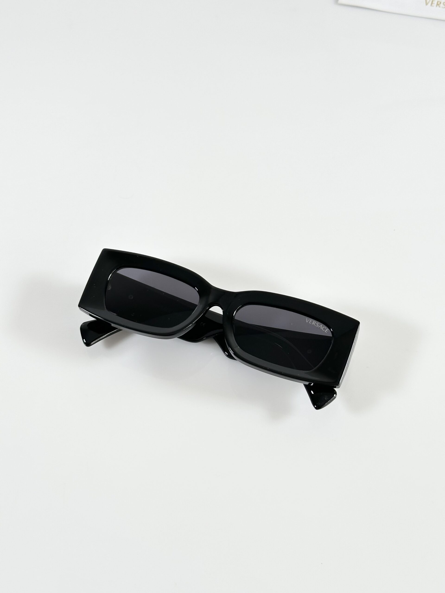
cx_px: 222
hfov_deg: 30.3
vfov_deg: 39.7
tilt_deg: -57.5
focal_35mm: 48
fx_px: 823
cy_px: 296
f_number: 1.78
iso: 64
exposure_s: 1/121
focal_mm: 6.86
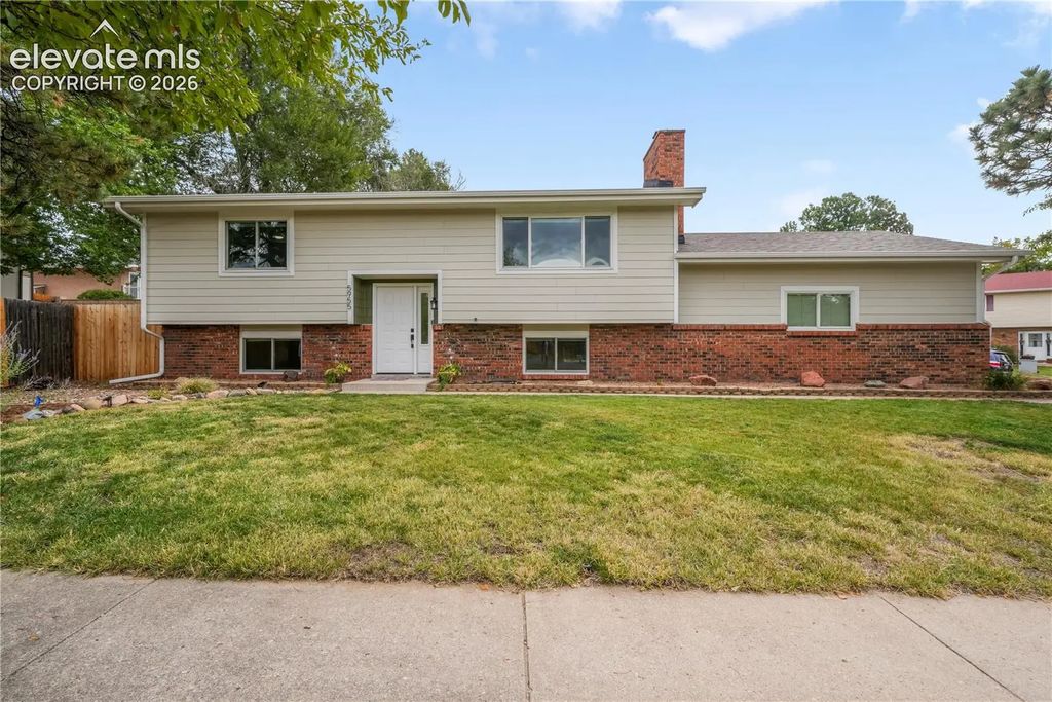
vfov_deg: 73.8
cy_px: 351
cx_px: 526
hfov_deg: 96.7
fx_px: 468
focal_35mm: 16
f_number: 14
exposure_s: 1/60
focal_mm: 16
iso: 400
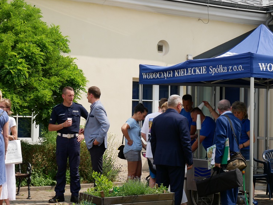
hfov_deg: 24.4
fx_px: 631
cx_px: 134
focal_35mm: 80
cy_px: 97
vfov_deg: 18.4
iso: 200
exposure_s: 1/500
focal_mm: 25
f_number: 8
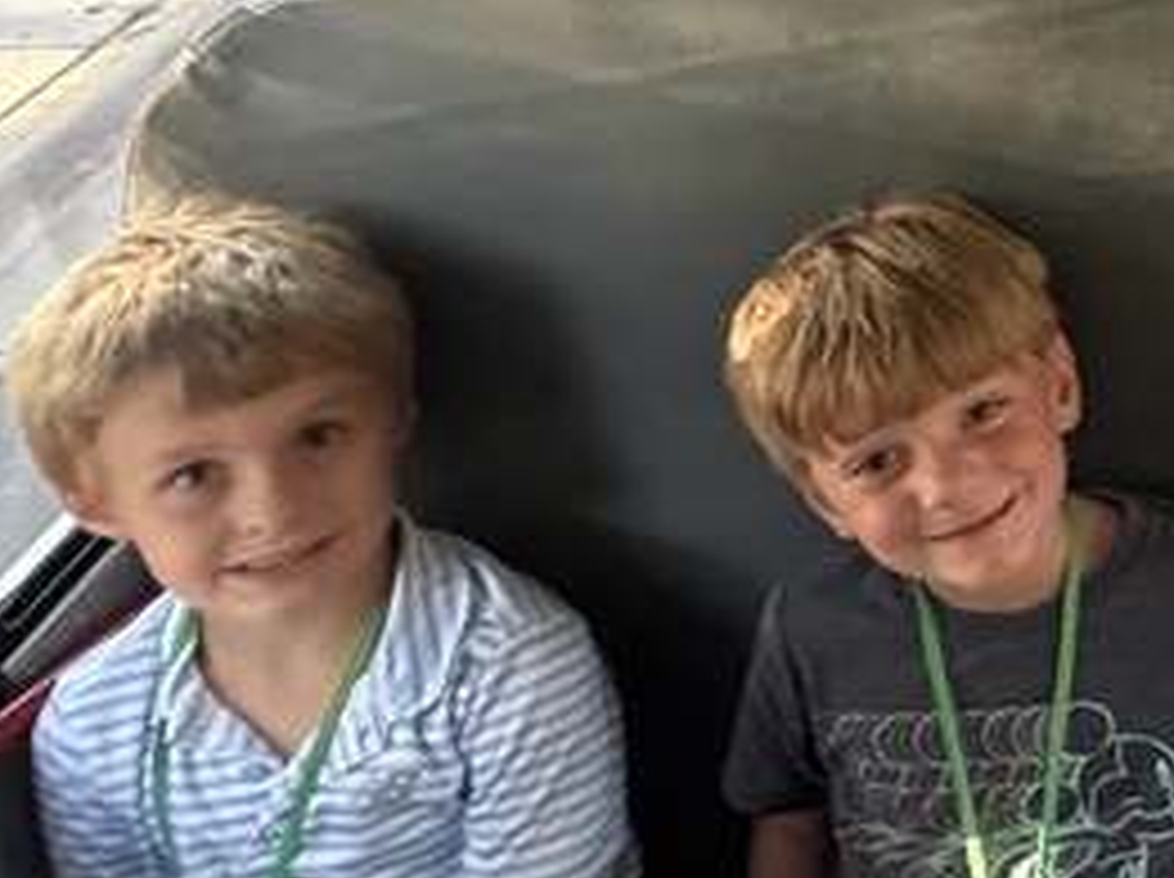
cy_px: 32
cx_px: 1687
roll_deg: -0.6
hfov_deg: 26.8
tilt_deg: -29.8
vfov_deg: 25.4
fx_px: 1863
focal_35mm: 55
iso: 640
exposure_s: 1/60
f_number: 2.2
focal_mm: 2.22
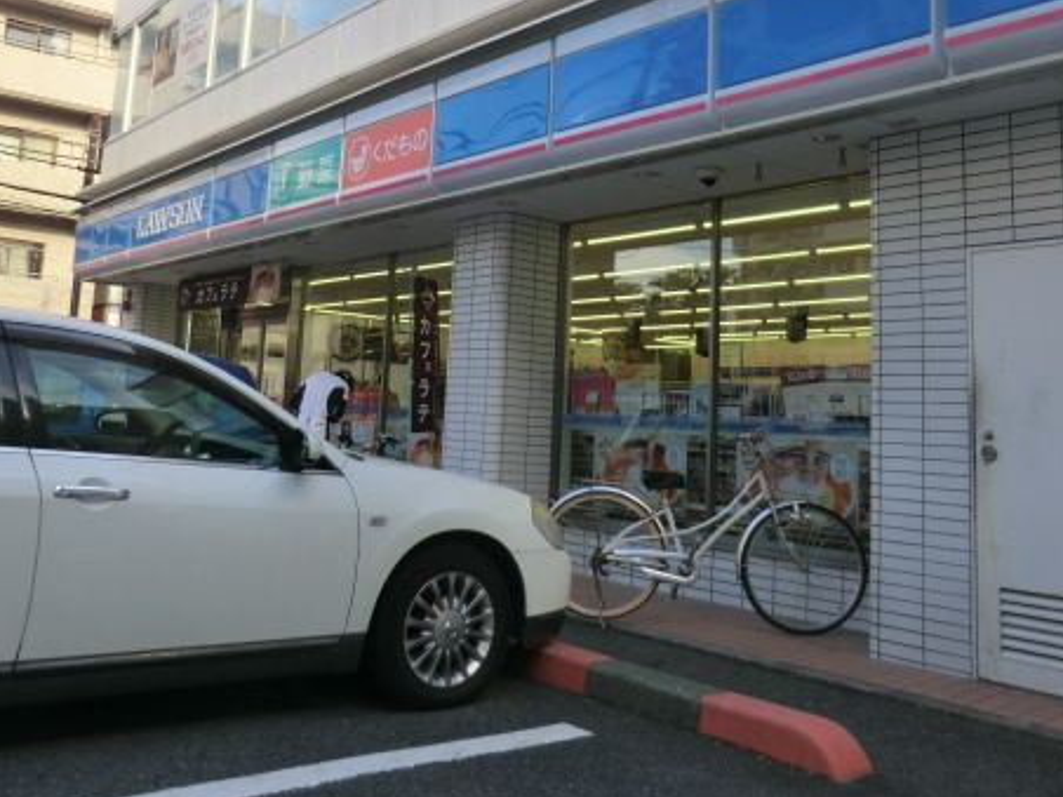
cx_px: 470
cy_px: 245
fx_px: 1044
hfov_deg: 53.8
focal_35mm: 34
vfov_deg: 41.1
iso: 80
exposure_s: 1/200
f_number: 3.2
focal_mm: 4.3
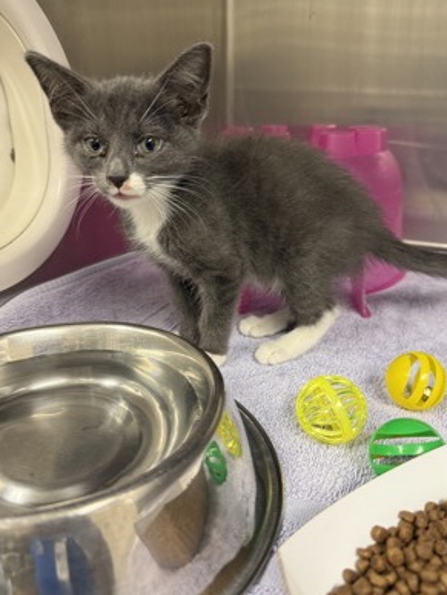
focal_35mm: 26
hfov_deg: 53.0
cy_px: 305
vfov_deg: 67.3
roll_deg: +2.7
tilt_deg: -28.5
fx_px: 448
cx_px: 214
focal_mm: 6.76
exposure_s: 1/60
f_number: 1.78
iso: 200
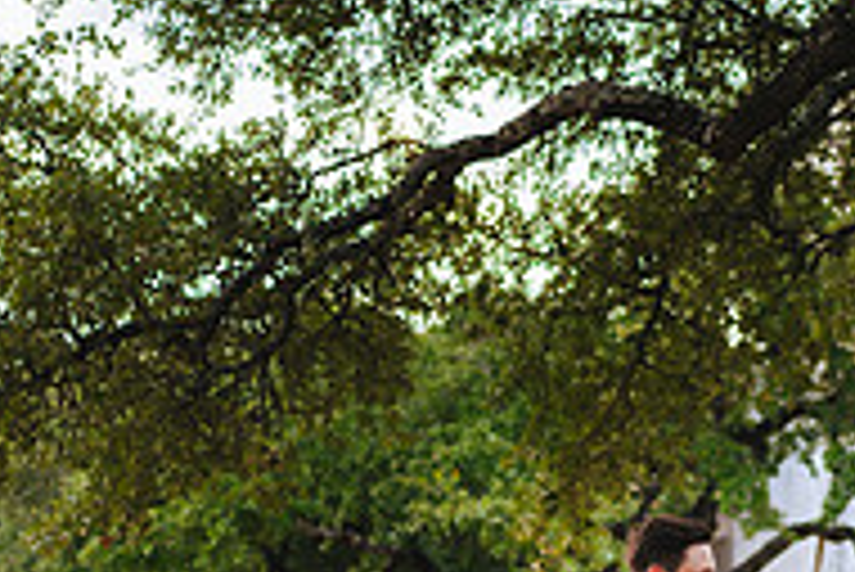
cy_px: 489
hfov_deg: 18.9
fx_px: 2543
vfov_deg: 12.7
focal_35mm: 107
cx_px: 688
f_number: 2
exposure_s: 1/250
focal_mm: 35
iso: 1000
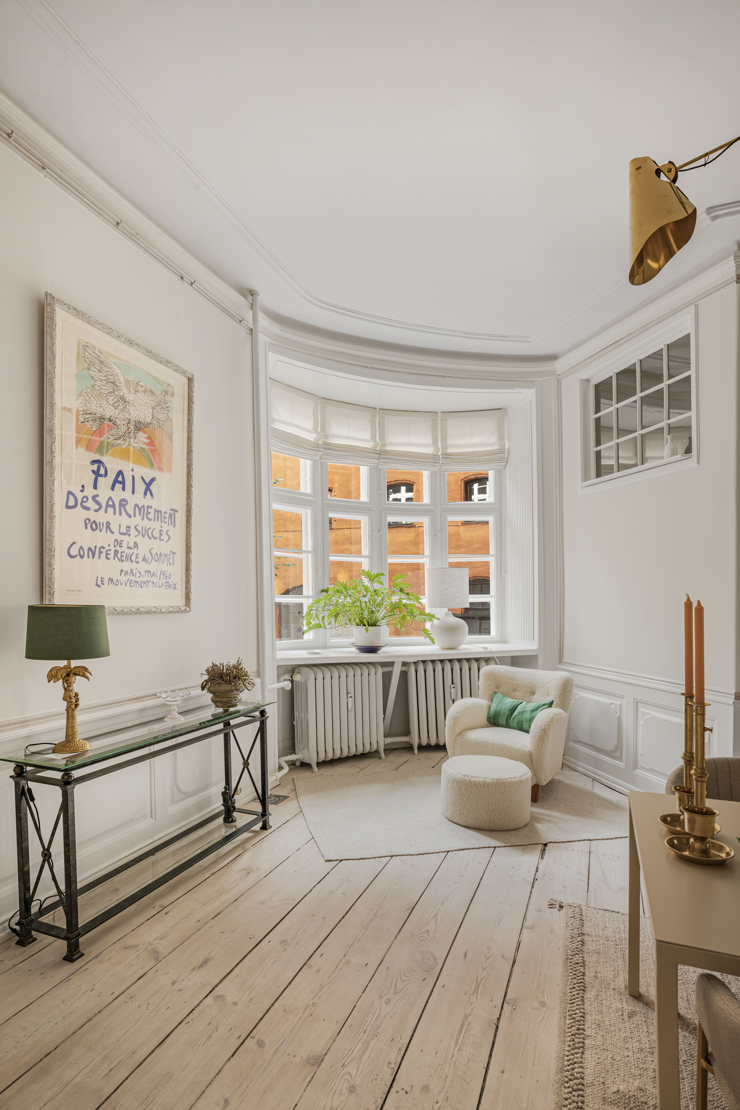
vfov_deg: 88.1
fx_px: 573
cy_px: 555
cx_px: 370
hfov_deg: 65.7
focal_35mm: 19
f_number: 8
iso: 200
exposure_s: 1/2.5
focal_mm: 18.6
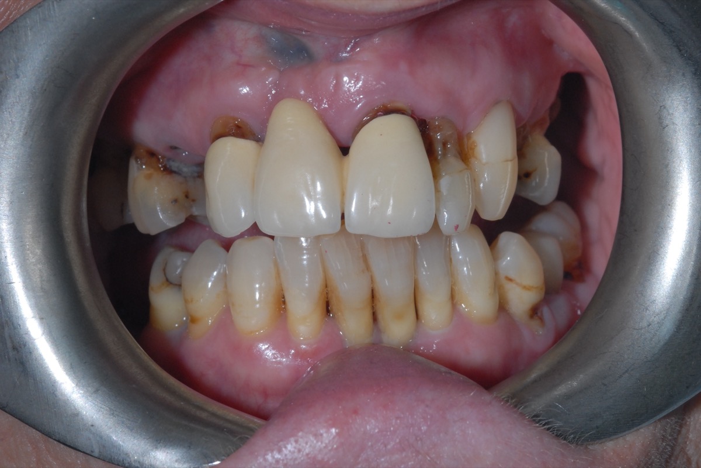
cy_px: 234
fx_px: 3067
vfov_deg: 8.7
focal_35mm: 158
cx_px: 350
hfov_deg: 13.0
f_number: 22
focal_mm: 105
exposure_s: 1/60
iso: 400
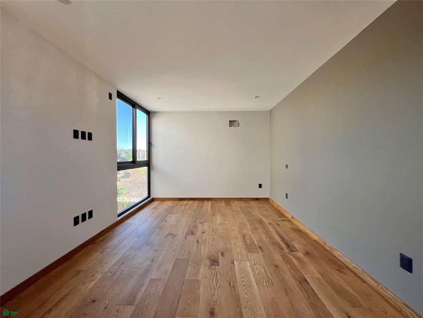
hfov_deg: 106.2
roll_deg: +0.9
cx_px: 212
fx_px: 159
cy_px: 159
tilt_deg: -1.5
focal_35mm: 13
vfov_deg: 89.9
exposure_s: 1/99
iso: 40
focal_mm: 1.57
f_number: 1.8
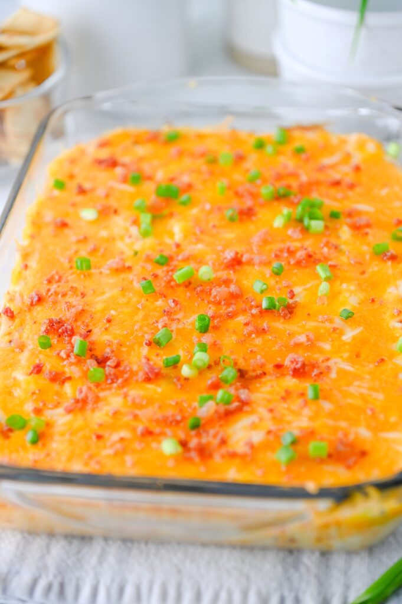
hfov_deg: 13.0
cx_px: 201
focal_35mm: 105
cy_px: 302
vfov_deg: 19.5
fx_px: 1762
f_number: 4
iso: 500
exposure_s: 1/125
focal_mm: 105
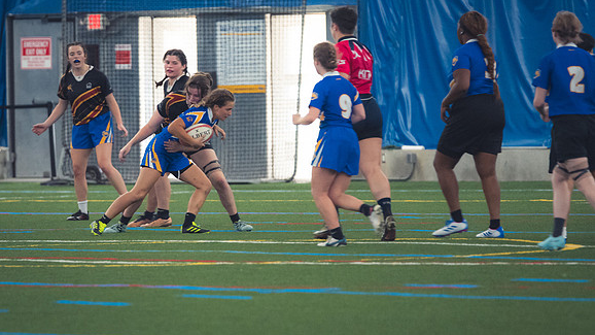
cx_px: 200
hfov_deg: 5.2
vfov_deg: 2.9
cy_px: 220
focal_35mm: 418
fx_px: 6594
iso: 2800
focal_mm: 200
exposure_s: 1/320
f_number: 2.8
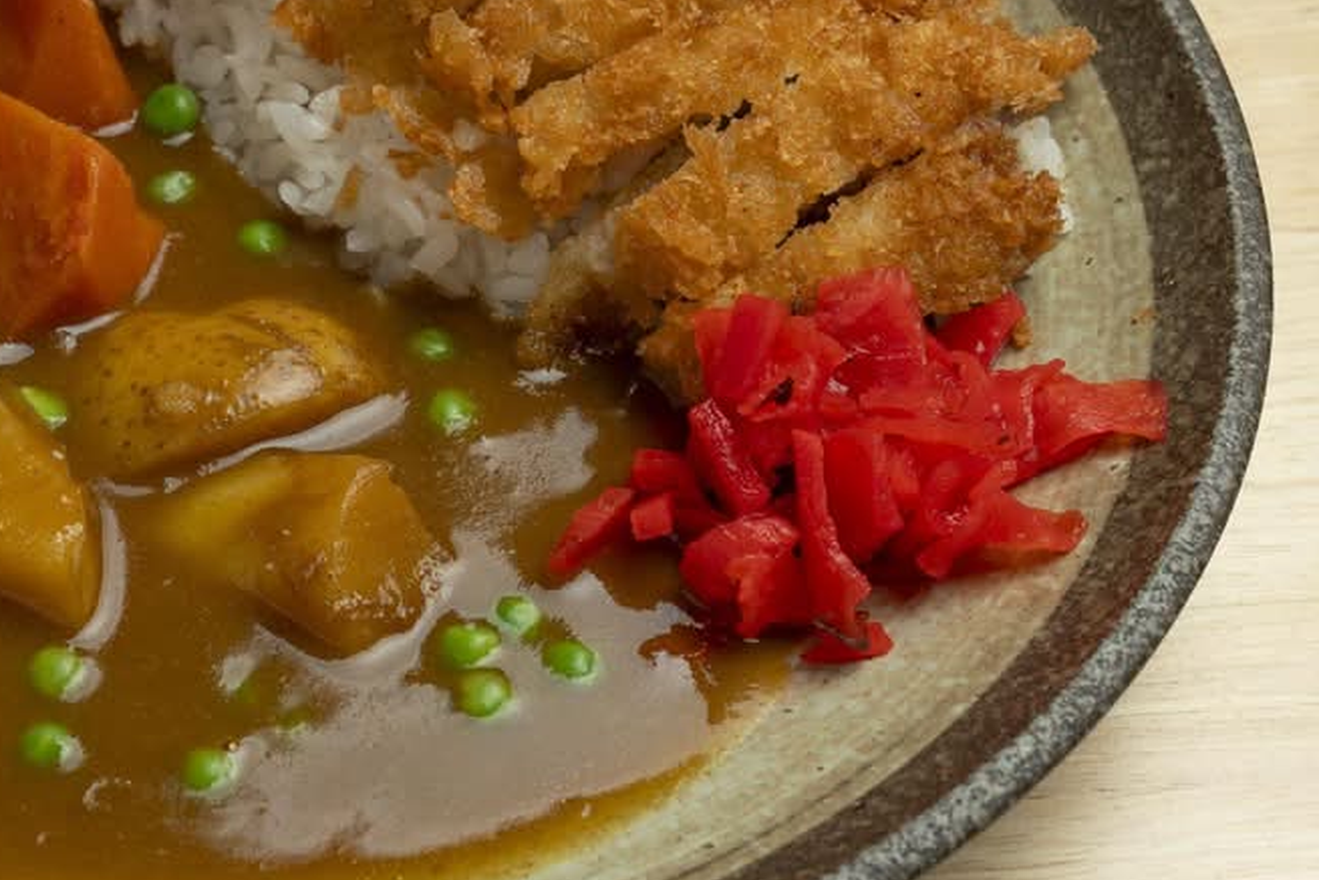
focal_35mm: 84
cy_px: 324
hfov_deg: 23.7
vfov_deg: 16.2
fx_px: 3078
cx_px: 190
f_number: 9
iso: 200
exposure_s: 1/100
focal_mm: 36.7
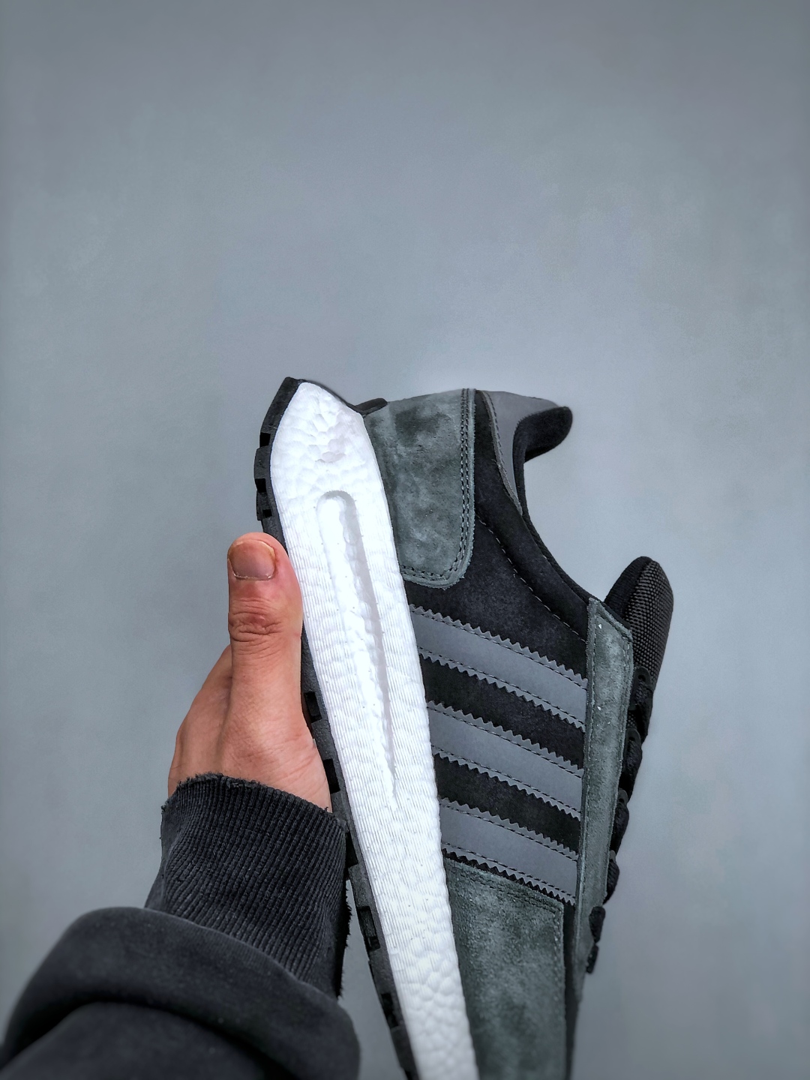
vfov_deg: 33.8
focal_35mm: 57
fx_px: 1778
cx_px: 405
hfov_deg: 25.7
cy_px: 540
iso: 20
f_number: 2.8
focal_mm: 6.6
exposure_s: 1/50
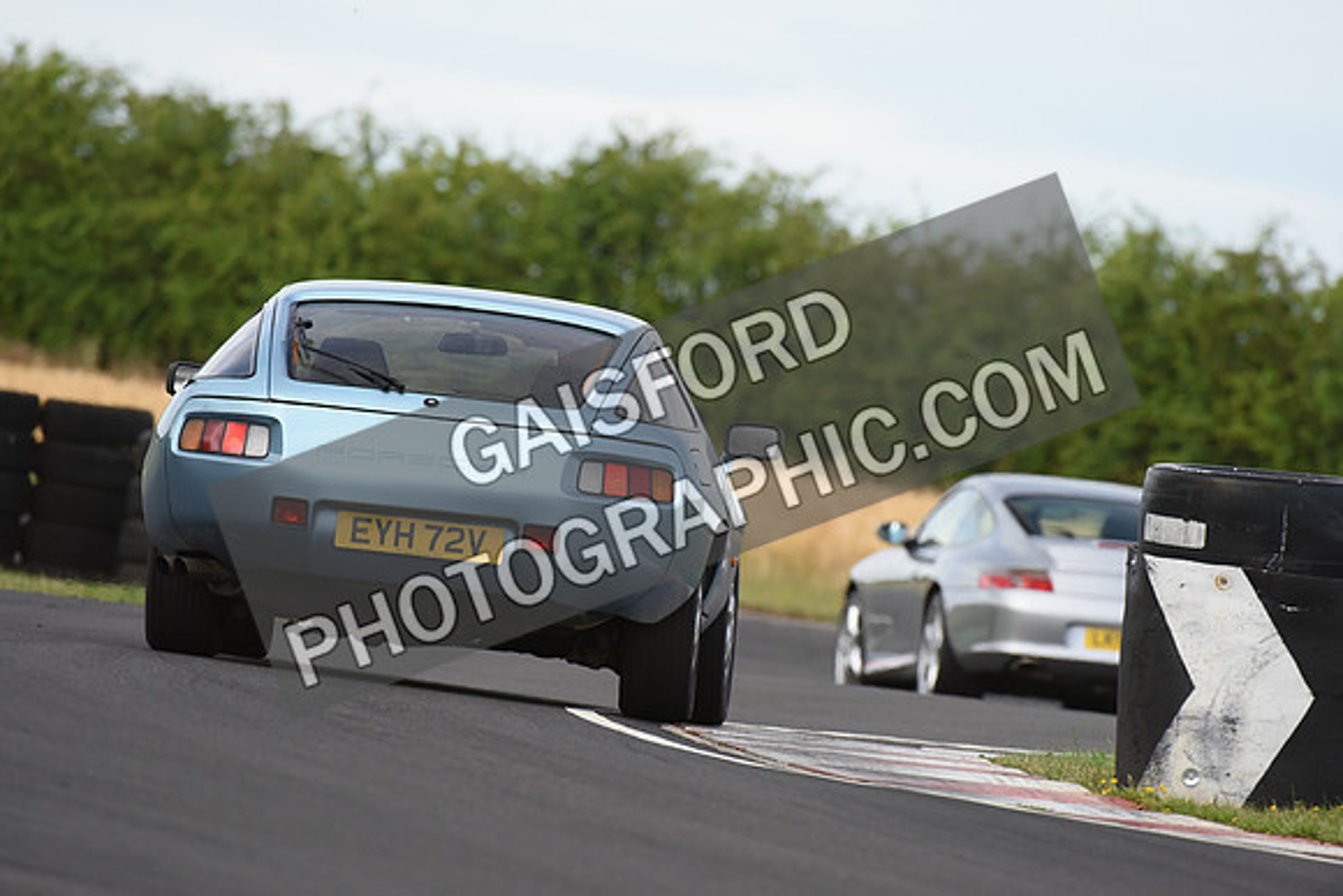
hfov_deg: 5.2
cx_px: 672
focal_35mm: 400
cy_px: 448
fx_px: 14925
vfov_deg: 3.4
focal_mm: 400
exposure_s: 1/1000
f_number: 5.6
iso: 1400
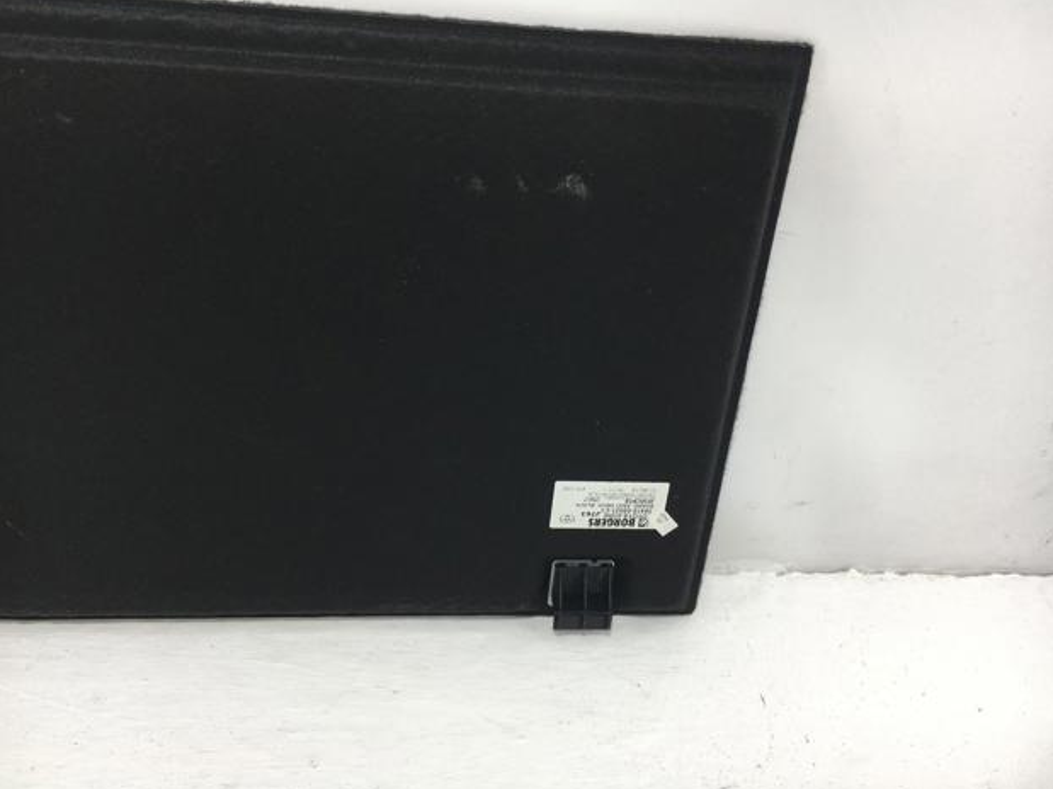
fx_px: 912
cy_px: 391
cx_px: 515
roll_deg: -6.2
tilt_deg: -34.6
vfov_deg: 46.8
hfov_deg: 60.0
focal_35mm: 30
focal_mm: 4.15
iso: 25
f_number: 2.2
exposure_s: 1/166
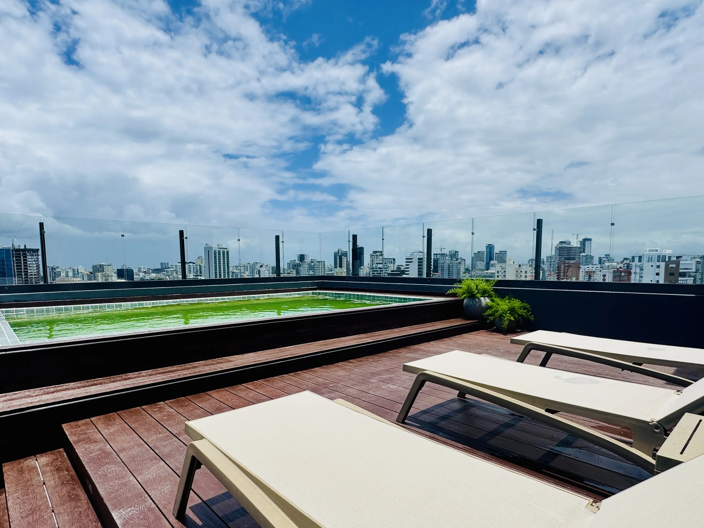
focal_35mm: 20
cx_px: 358
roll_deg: +0.8
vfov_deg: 65.6
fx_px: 407
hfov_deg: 81.7
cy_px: 305
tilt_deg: -4.7
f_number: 2.2
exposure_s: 1/3906
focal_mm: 2.22
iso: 40
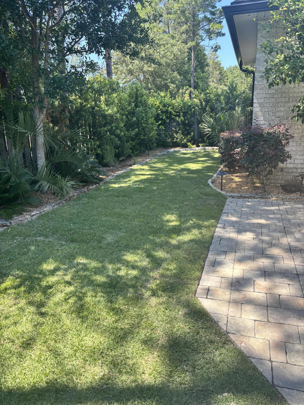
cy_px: 202
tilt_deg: -13.2
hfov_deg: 53.1
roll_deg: +0.2
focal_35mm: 26
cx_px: 152
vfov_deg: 67.3
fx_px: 304
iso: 50
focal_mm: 5.96
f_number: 1.6
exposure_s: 1/442
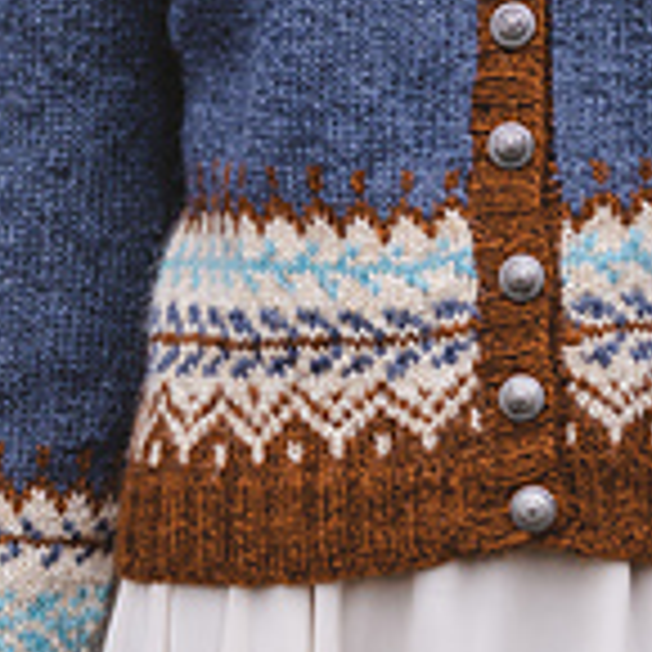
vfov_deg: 11.9
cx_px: 477
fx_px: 3133
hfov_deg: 11.9
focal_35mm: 147
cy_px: 369
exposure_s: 1/500
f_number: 5
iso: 500
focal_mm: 50
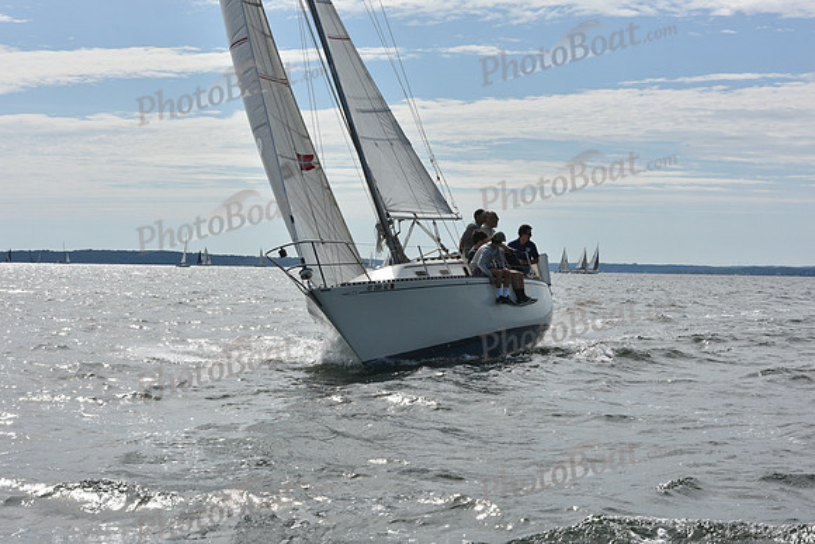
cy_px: 272
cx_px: 408
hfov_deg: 28.8
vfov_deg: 19.5
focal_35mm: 70
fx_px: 1585
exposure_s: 1/1000
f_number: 13
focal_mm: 70
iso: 320
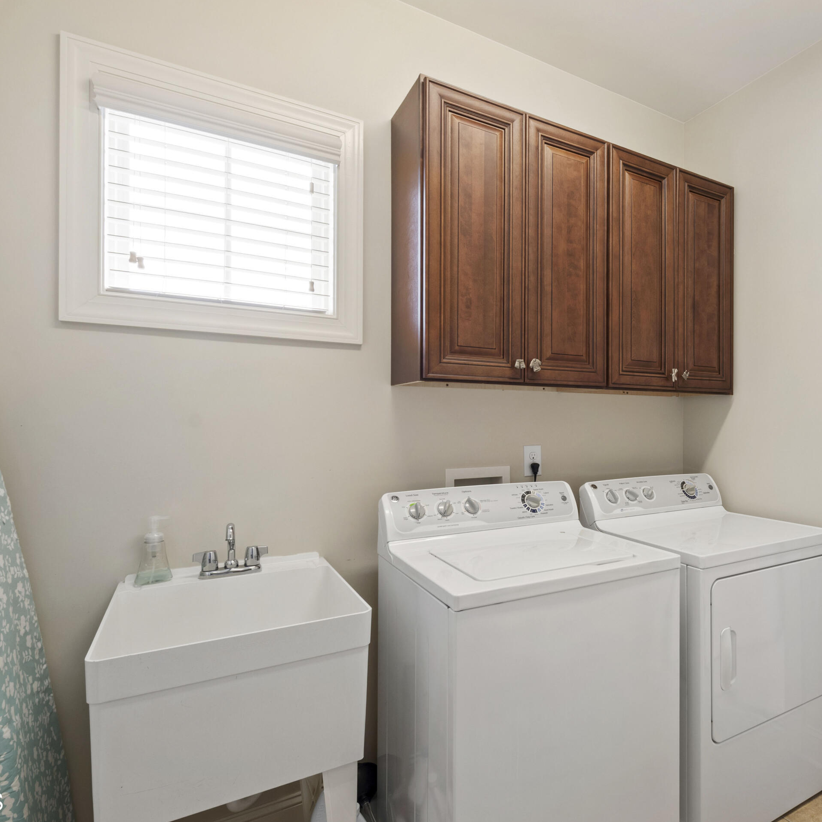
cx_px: 583
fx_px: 537
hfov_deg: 71.3
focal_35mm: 20
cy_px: 411
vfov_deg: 74.8
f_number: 9
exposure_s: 1/2
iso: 100
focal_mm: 10
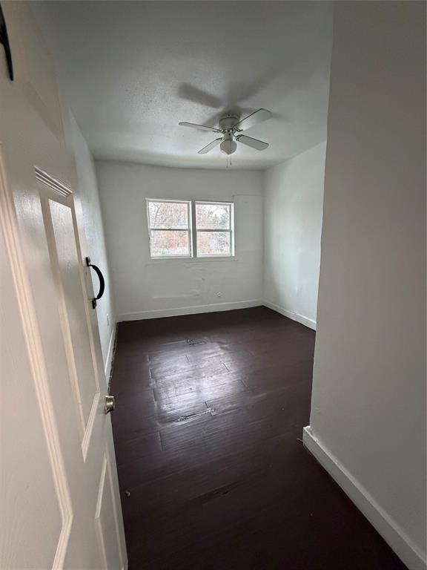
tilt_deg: -13.1
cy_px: 285
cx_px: 214
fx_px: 230
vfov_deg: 102.1
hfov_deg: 85.7
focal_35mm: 14
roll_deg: +1.1
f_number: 2.2
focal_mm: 2.22
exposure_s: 1/60
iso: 1000
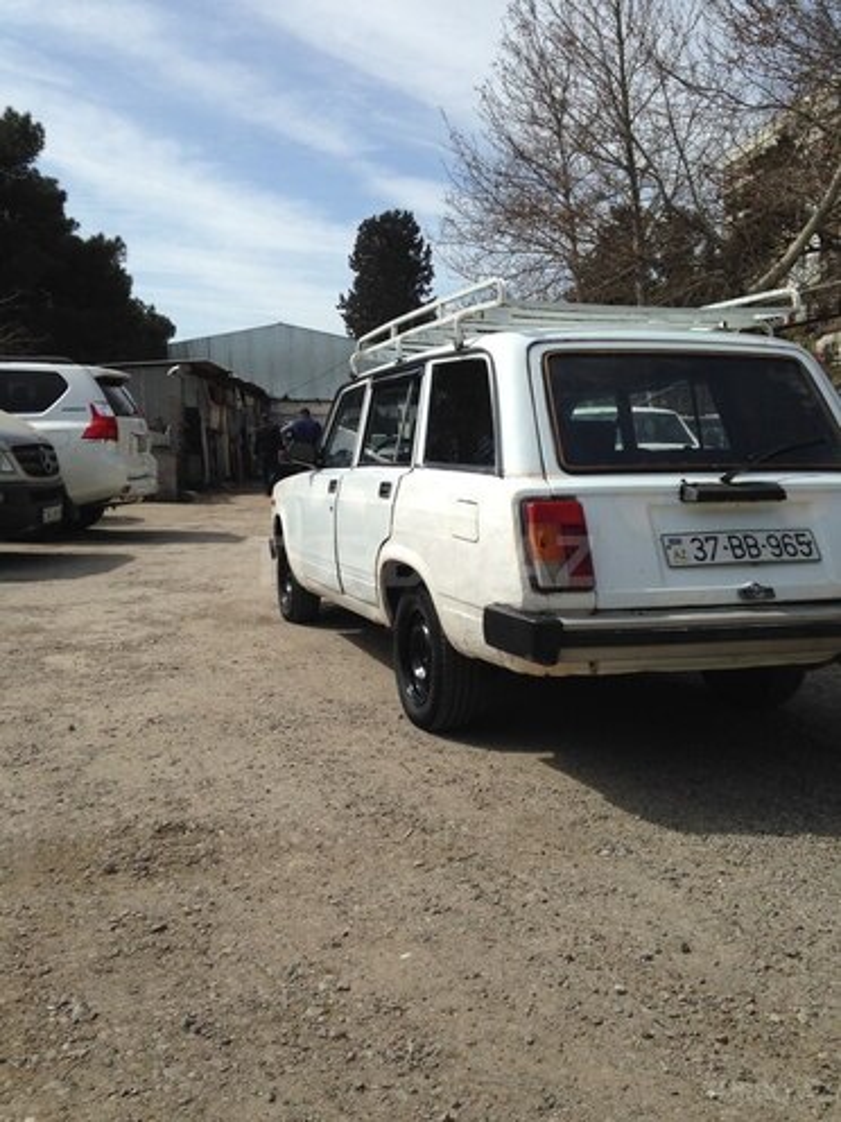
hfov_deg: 42.9
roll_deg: -0.5
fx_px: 1069
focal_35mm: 33
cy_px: 561
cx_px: 420
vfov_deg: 55.4
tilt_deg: -4.0
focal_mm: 4.12
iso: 50
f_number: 2.4
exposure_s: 1/2169
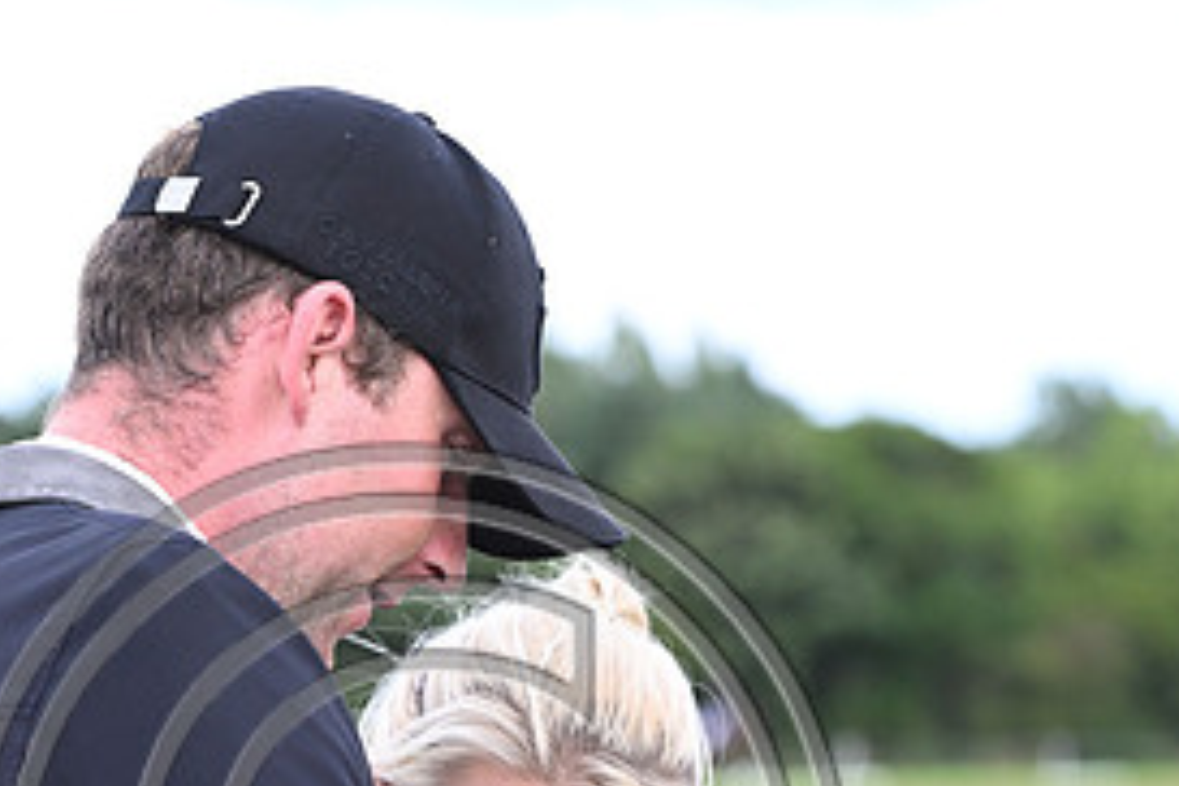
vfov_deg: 5.6
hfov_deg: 8.4
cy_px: 827
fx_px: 8056
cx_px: 354
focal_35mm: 246
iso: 900
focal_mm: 116
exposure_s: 1/800
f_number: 5.6
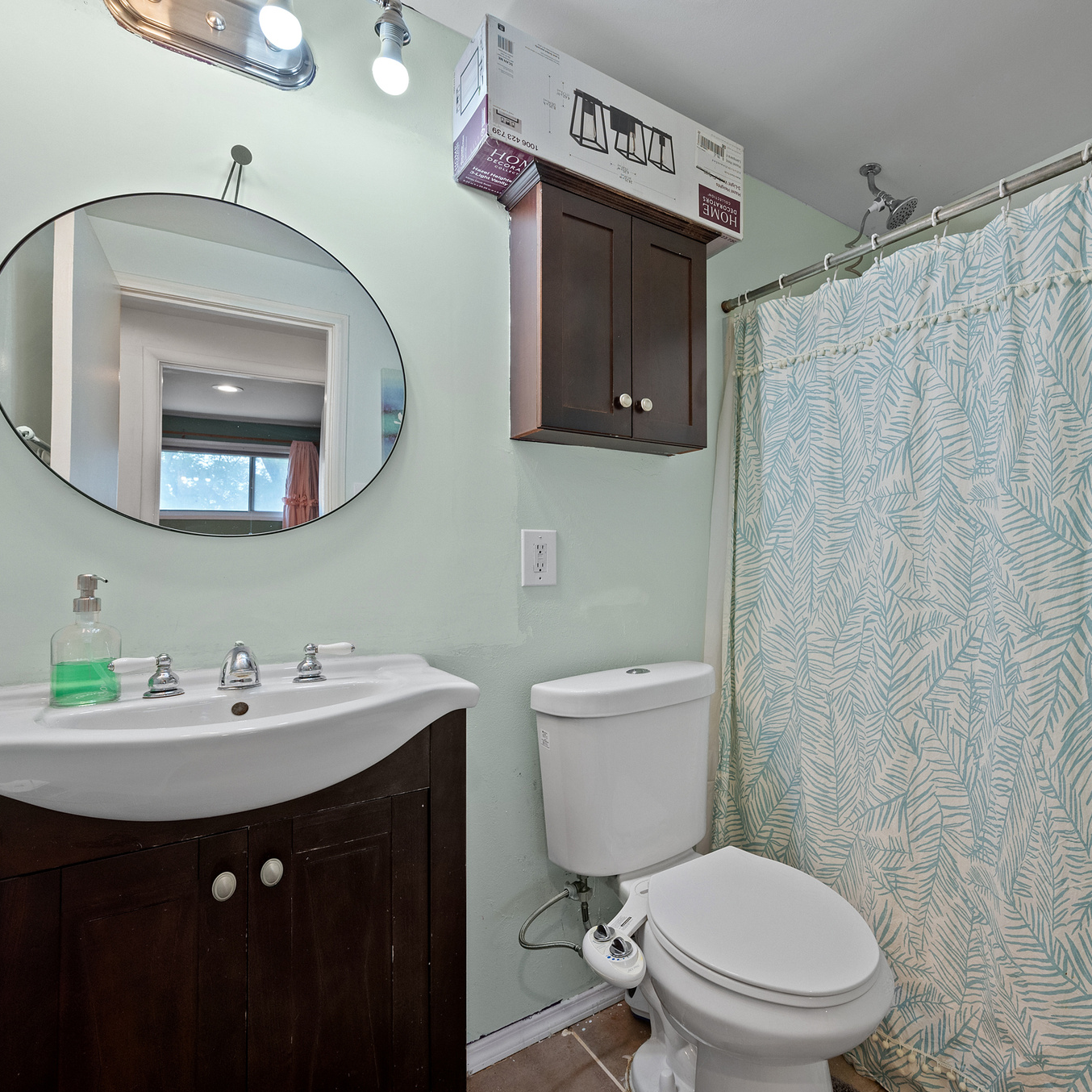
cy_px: 545
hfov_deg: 78.9
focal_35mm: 18
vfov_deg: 80.7
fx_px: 642
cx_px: 698
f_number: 8
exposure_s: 1/5
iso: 500
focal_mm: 14
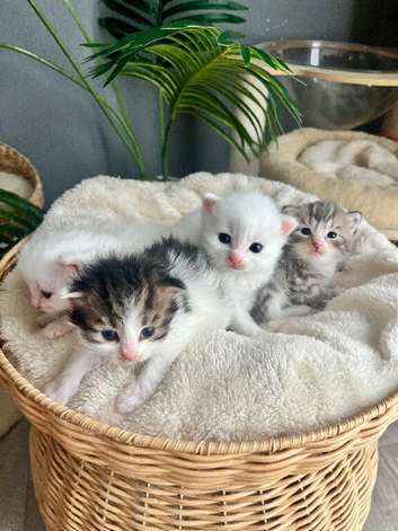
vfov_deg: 67.3
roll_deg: -1.0
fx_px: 399
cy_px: 266
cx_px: 199
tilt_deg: -32.7
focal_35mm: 26
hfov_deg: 53.0
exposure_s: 1/60
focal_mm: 5.1
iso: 200
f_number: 1.6
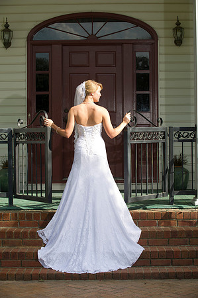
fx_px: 711
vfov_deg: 23.7
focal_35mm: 86
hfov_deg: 15.9
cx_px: 99
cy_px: 149
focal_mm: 86
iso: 250
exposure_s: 1/250
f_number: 6.3
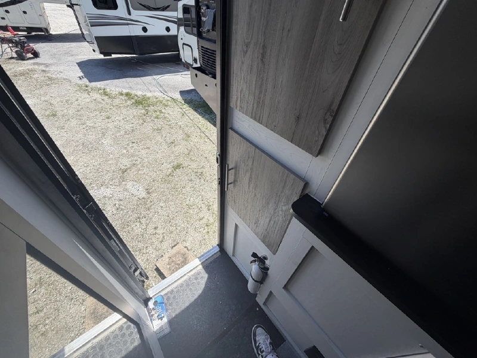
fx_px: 193
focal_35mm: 14
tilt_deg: -42.6
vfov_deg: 85.7
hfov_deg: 102.1
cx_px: 238
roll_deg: -3.6
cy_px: 179
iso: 40
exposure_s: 1/770
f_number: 2.2
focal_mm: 2.22
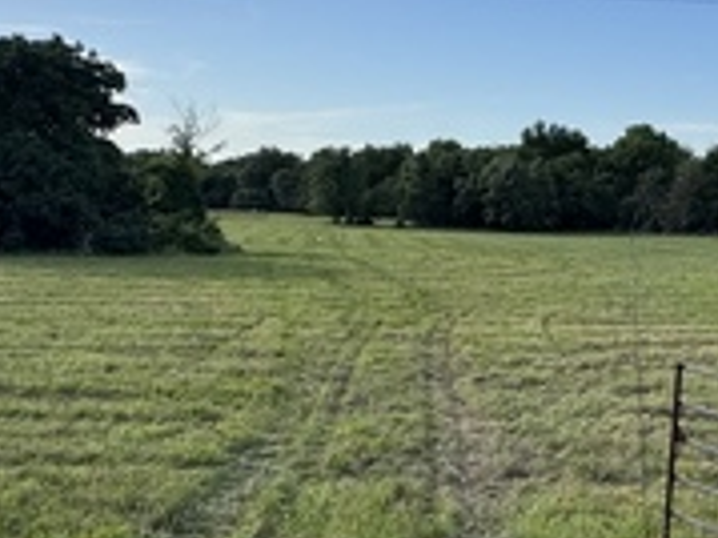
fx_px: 1036
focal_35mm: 50
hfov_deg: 36.0
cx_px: 638
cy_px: 213
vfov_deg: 29.0
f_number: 2.2
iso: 50
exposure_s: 1/1927
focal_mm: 2.22
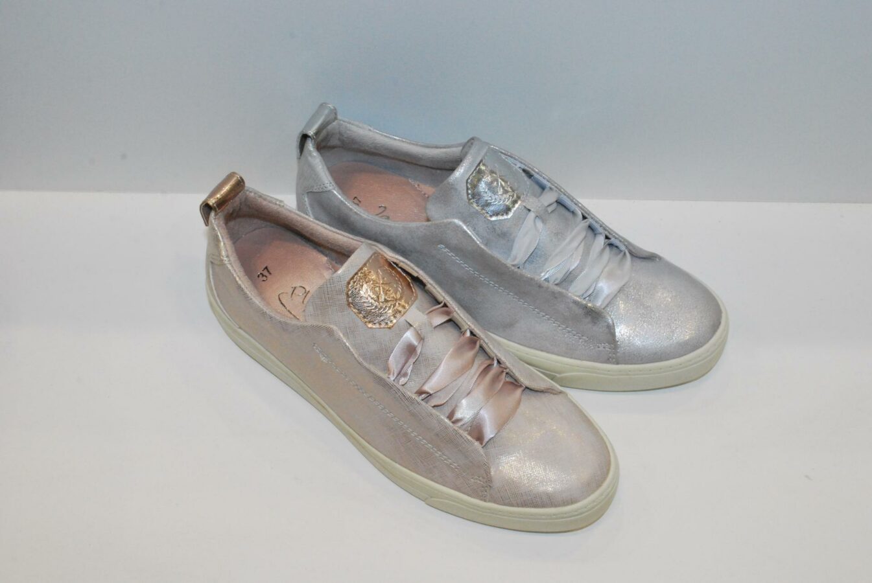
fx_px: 1091
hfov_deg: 43.6
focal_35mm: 45
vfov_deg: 29.9
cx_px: 436
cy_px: 292
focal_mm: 30
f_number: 13
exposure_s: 1/200
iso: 1600
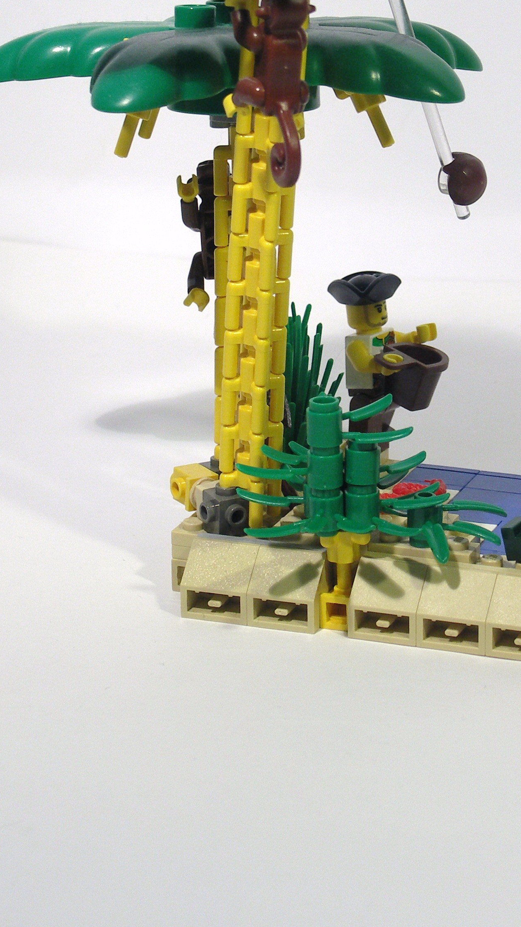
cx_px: 403
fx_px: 3070
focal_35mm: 125
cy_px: 317
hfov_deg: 9.7
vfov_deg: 17.1
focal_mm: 20.4
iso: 100
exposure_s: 1/20
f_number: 3.5
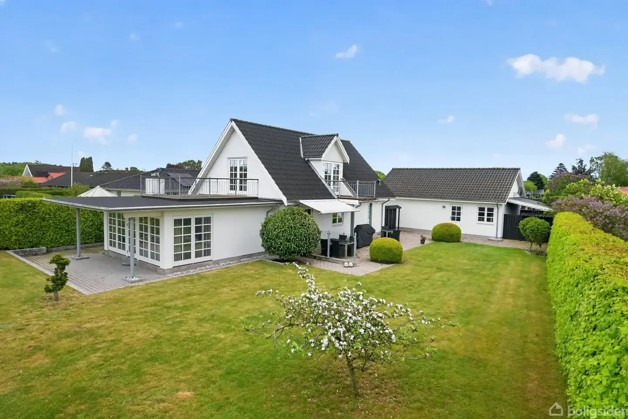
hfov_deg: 81.2
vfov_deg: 59.5
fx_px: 366
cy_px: 210
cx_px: 314
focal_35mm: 21
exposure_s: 1/160
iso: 400
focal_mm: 21
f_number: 8
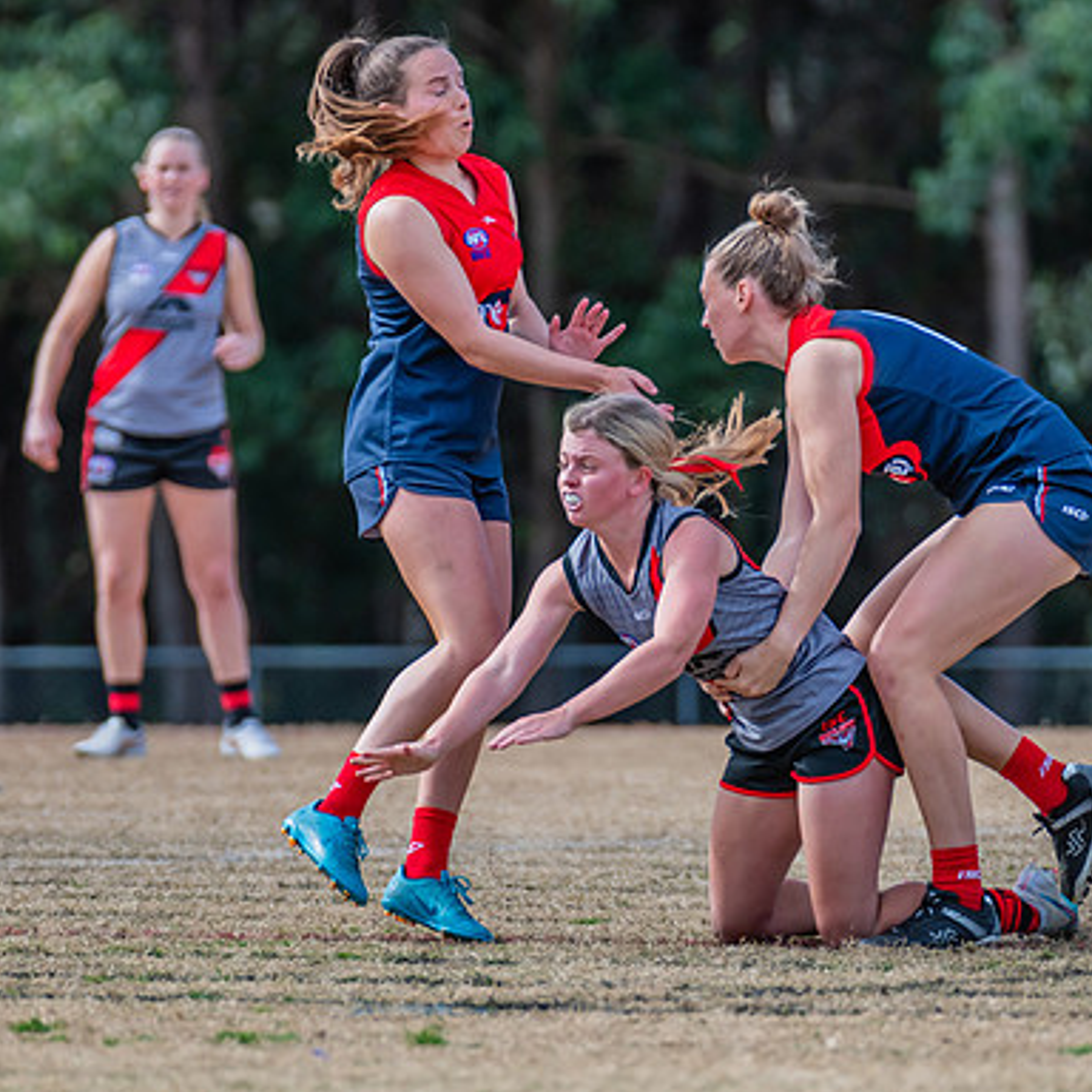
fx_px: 21807
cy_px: 601
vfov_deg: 2.9
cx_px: 665
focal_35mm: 611
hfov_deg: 2.9
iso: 500
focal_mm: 410
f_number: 5.6
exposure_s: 1/1600
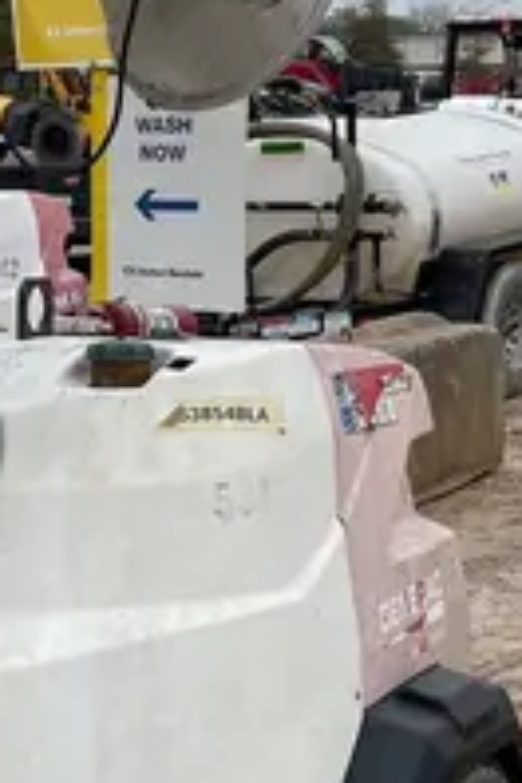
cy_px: 520
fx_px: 2175
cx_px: -91
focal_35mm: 100
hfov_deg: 13.3
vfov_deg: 20.3
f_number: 1.6
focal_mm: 4.2
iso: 50
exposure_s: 1/1024
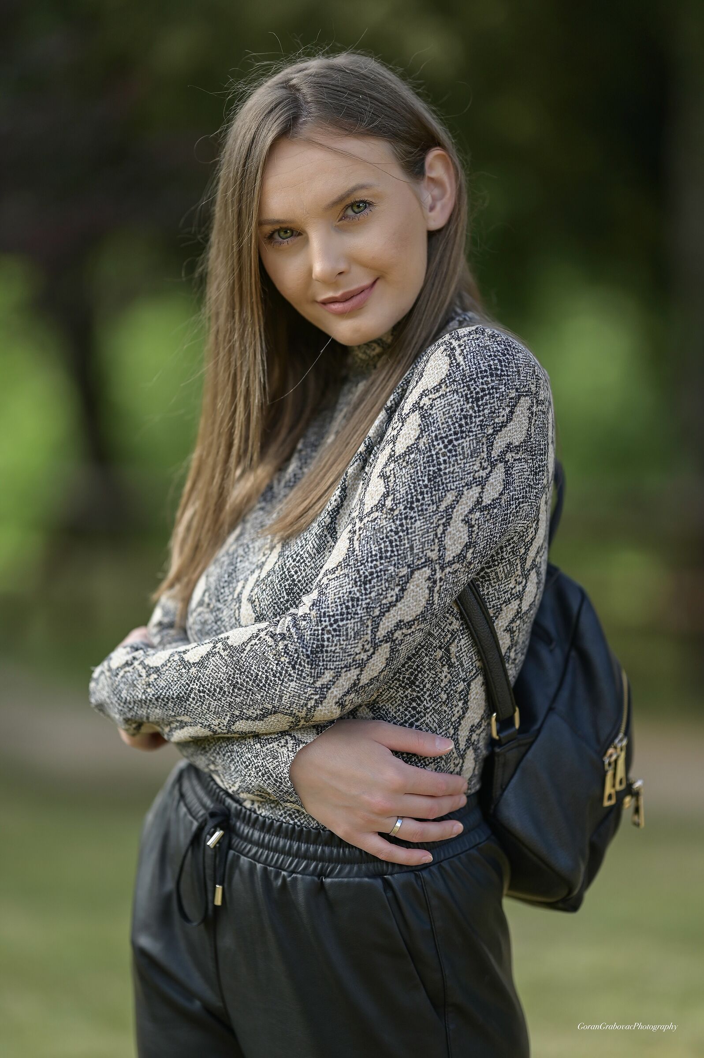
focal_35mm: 105
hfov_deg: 13.0
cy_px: 529
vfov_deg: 19.5
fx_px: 3084
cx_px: 352
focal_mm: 105
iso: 100
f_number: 1.4
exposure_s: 1/1000
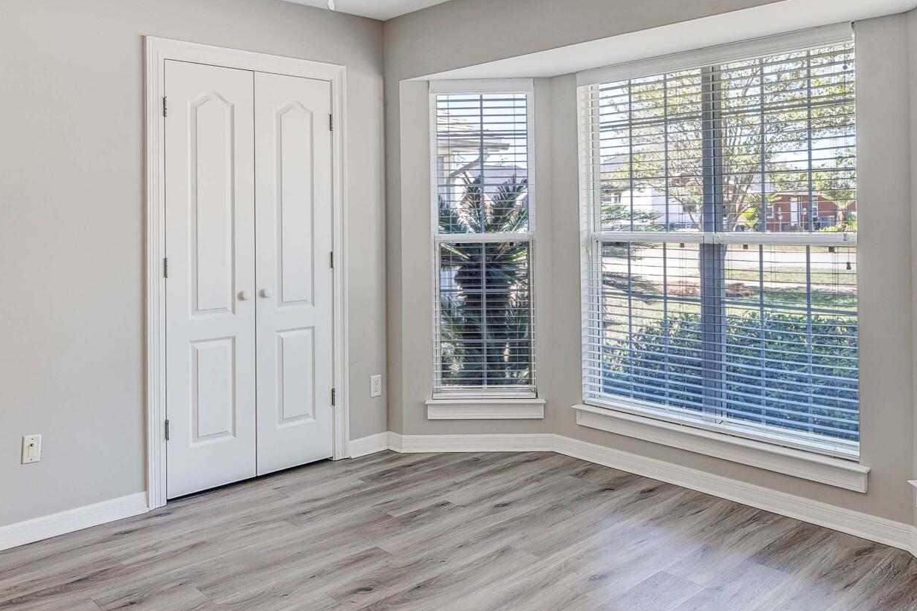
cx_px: 454
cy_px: 213
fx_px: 739
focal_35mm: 29
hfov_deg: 63.7
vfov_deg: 44.4
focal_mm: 12
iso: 100
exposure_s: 1/10
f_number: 5.6
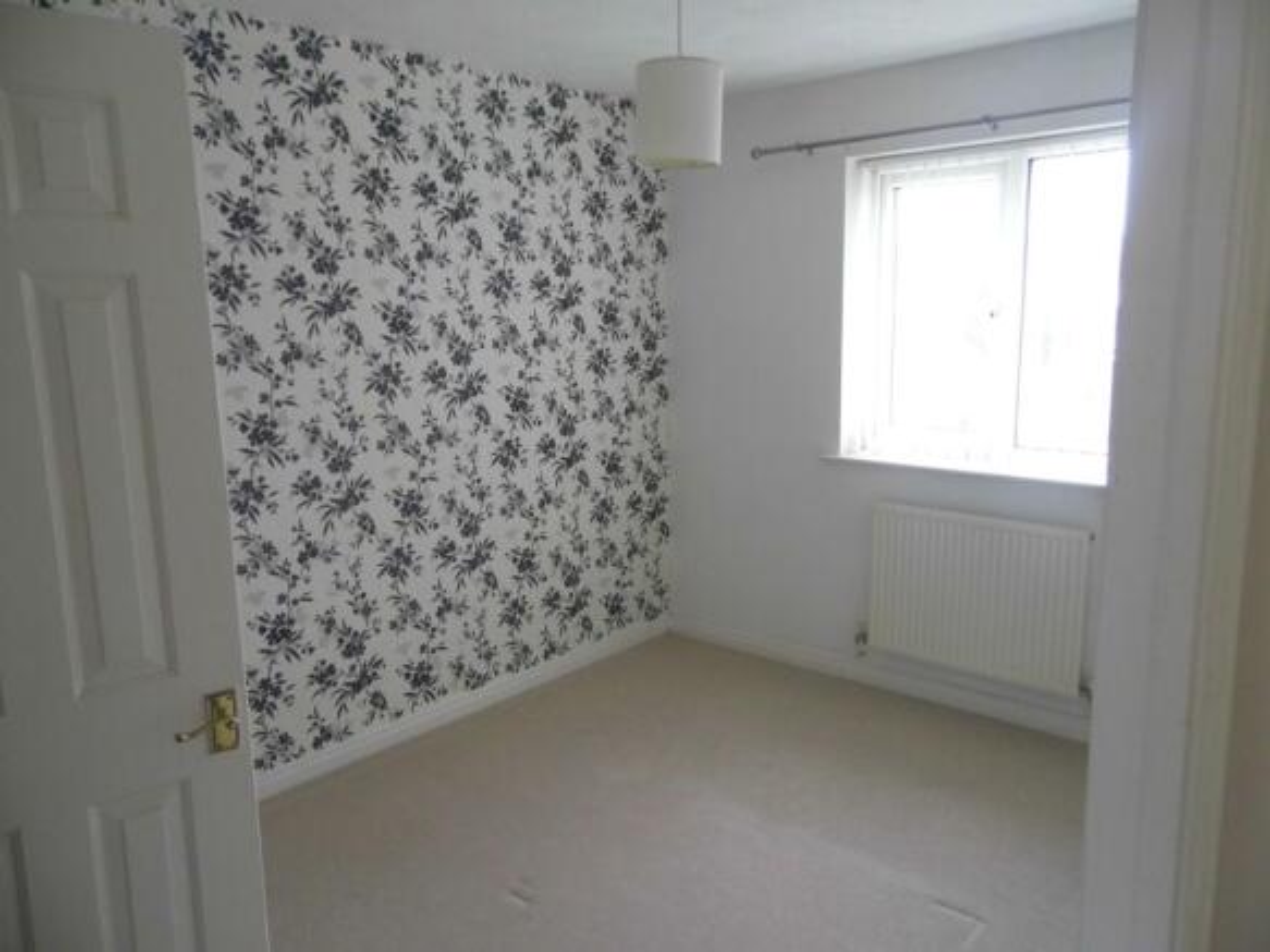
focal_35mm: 25
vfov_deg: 54.9
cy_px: 476
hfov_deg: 69.4
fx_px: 917
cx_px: 635
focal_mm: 4.5
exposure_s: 1/60
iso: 100
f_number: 3
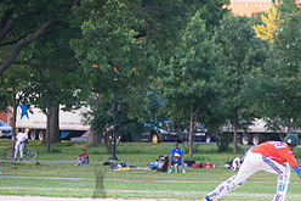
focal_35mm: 281
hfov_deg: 7.3
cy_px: 177
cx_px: 334
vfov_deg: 4.9
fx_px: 2348
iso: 1600
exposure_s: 1/800
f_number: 2.8
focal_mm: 120
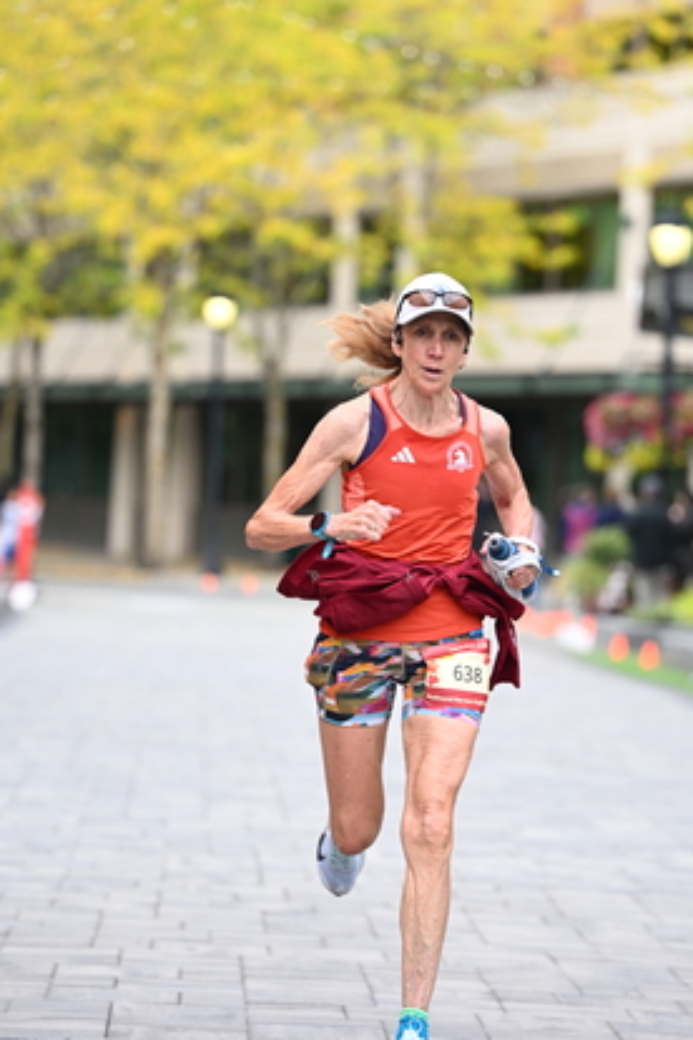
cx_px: 375
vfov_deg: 12.4
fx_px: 4793
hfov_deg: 8.3
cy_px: 540
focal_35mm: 166
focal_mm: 125
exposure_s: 1/2000
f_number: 2.8
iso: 1000
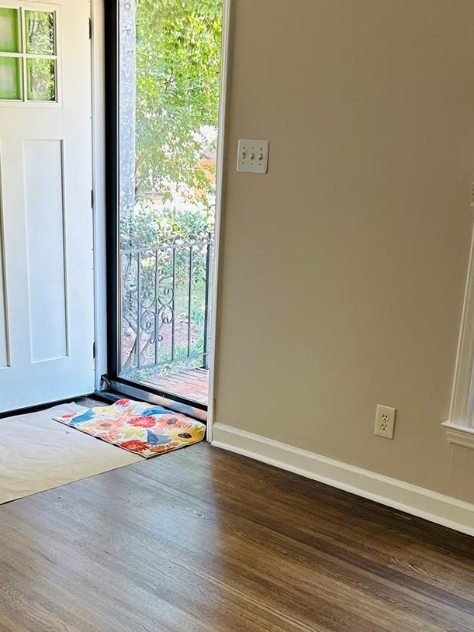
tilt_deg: -19.4
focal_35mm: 49
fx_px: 895
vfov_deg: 38.4
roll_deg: -1.0
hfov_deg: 29.4
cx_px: 147
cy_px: 428
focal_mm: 5.7
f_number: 1.5
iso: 125
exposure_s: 1/94
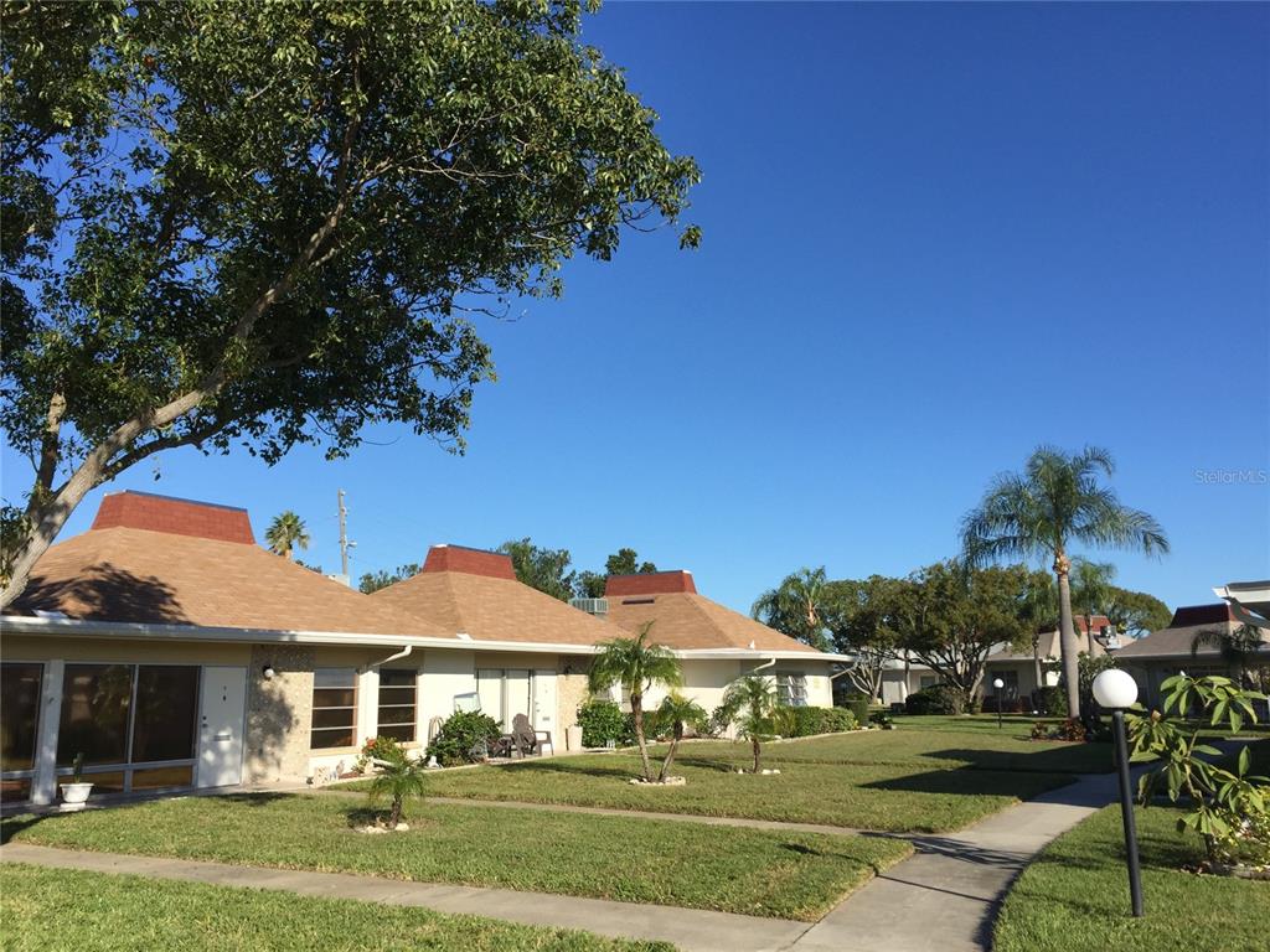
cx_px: 635
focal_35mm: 29
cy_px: 476
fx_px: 1064
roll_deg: +0.1
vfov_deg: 48.2
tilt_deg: +11.2
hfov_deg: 61.7
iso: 32
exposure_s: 1/2083
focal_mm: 4.15
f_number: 2.2
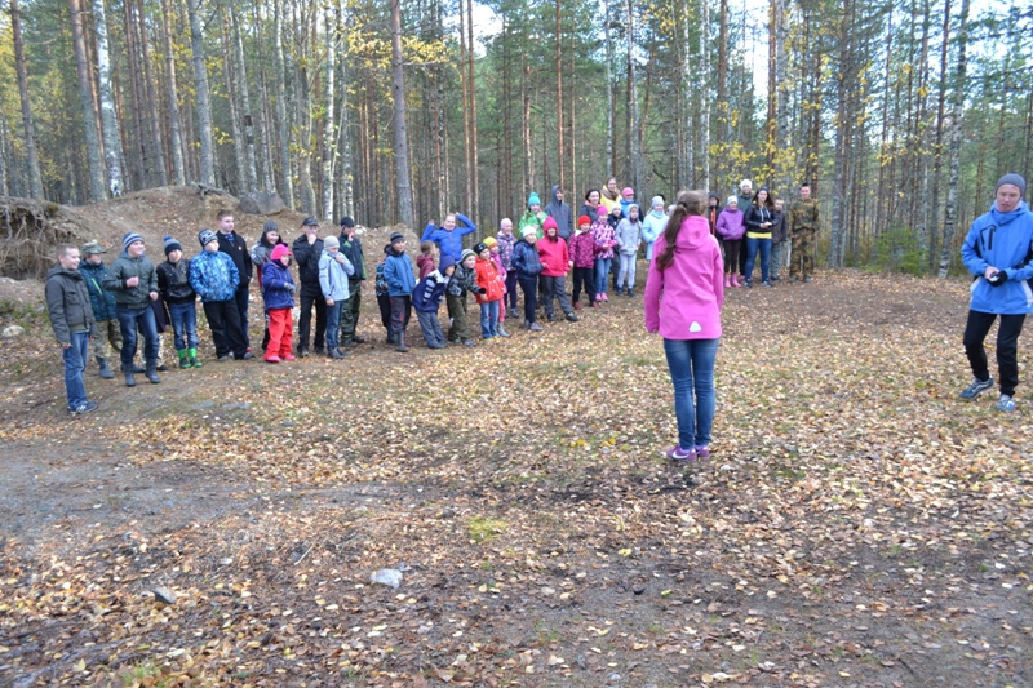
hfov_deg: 67.4
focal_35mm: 27
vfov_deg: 47.9
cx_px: 516
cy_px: 344
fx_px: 775
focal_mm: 18
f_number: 5
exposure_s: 1/100
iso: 400
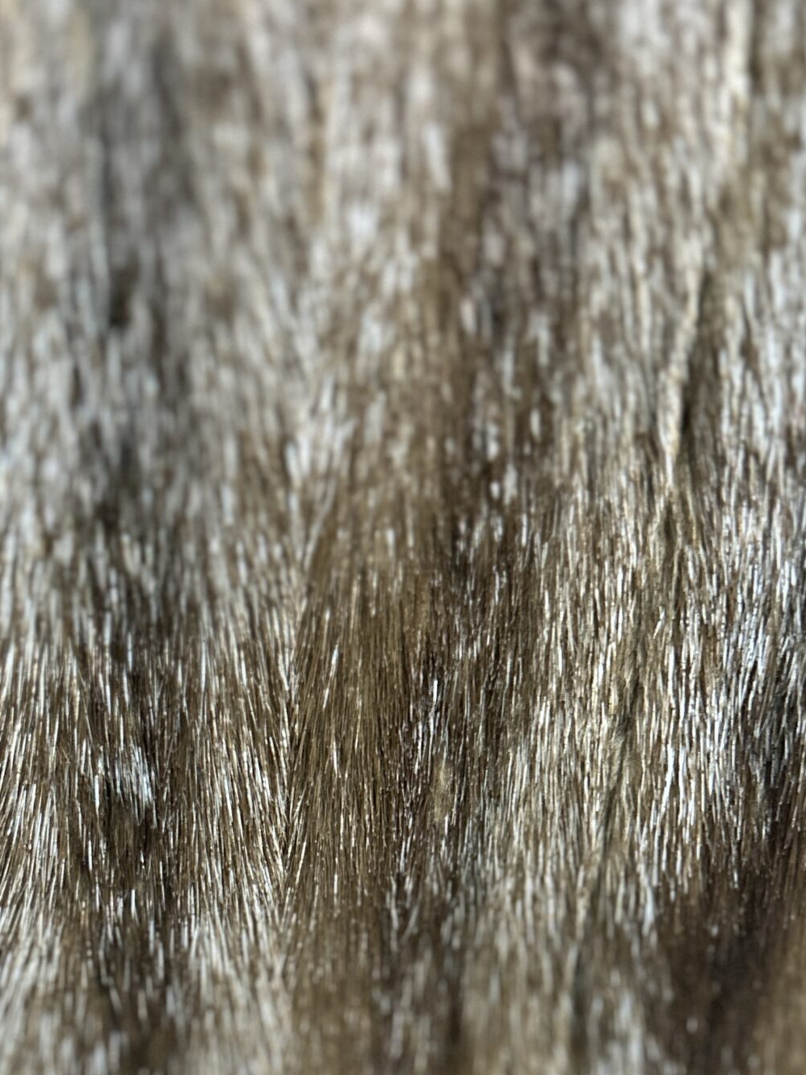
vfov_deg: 35.8
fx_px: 1553
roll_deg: +7.2
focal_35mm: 50
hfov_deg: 29.0
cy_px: 979
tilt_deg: -36.1
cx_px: 321
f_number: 1.5
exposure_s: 1/33
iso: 500
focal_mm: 5.7
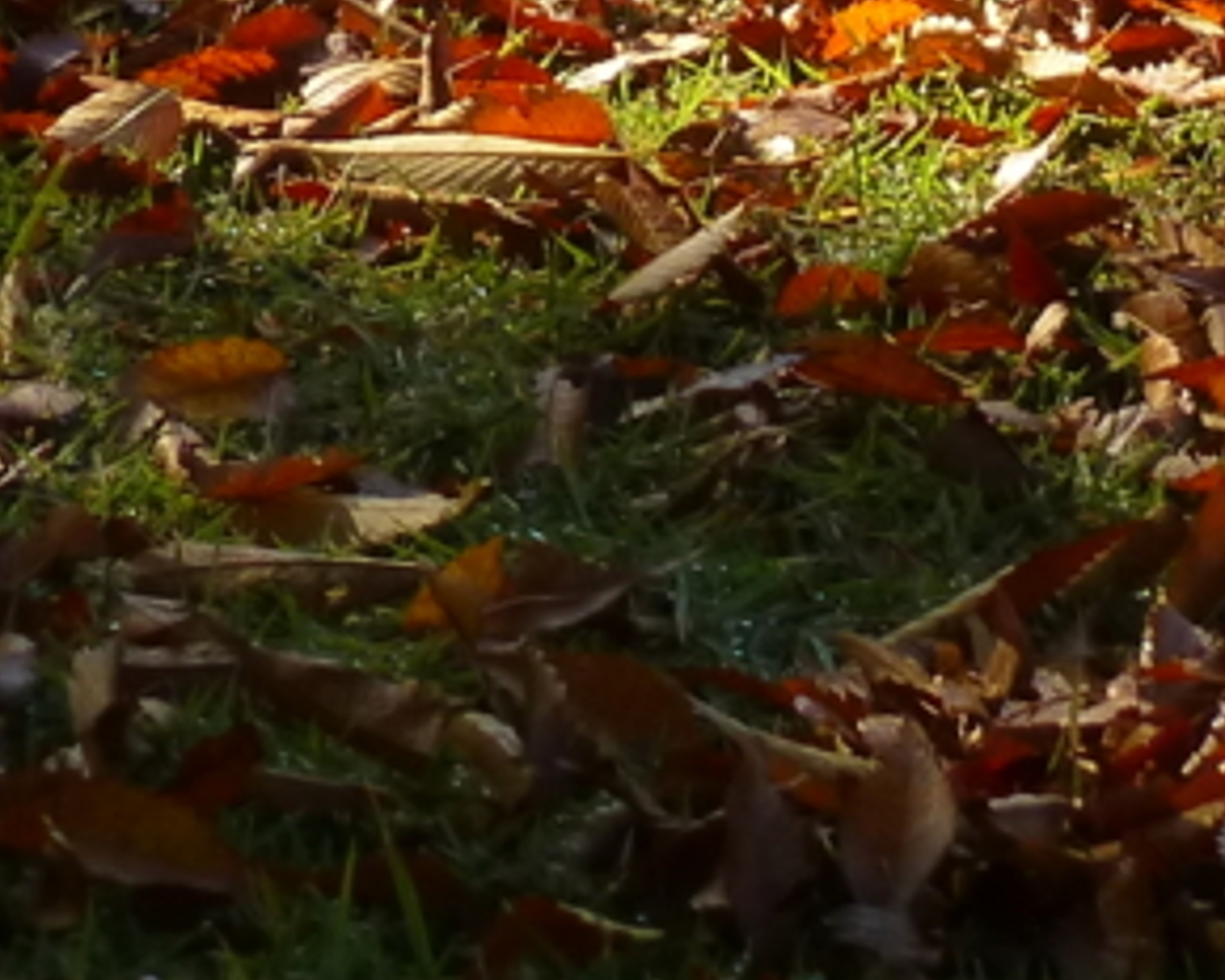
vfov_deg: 5.6
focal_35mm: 275
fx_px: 9970
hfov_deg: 7.0
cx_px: 988
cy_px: -308
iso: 160
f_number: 4.4
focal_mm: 9
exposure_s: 1/500
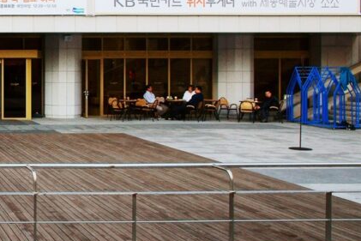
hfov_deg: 35.7
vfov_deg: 28.5
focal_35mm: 46
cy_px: 42
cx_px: -47
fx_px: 461
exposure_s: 1/80
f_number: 8
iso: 400
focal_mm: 17
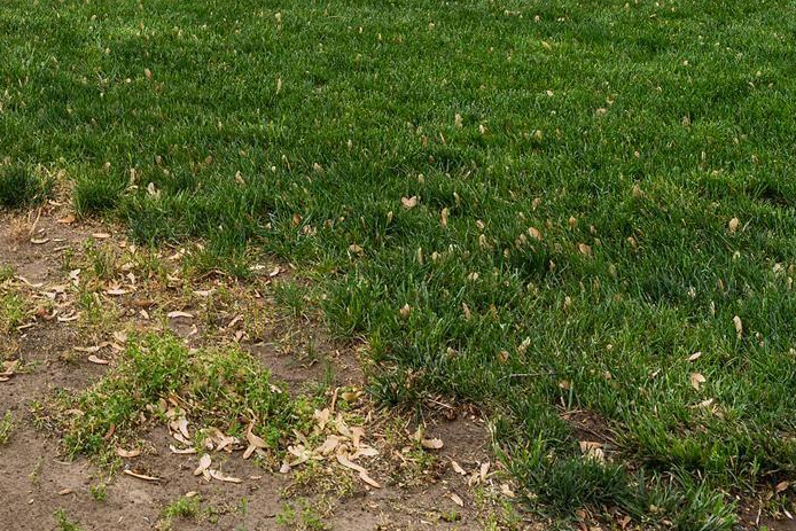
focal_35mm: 59
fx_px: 1305
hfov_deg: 31.3
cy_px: -229
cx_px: -3
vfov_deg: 20.3
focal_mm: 20
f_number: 8
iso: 100
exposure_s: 1/160
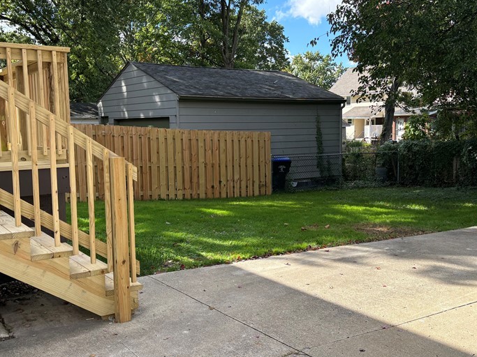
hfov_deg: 47.8
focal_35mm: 39
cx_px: 257
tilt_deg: -6.0
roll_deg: +0.2
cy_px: 176
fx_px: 537
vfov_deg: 36.8
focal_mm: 5.96
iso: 64
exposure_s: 1/1263
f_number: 1.6
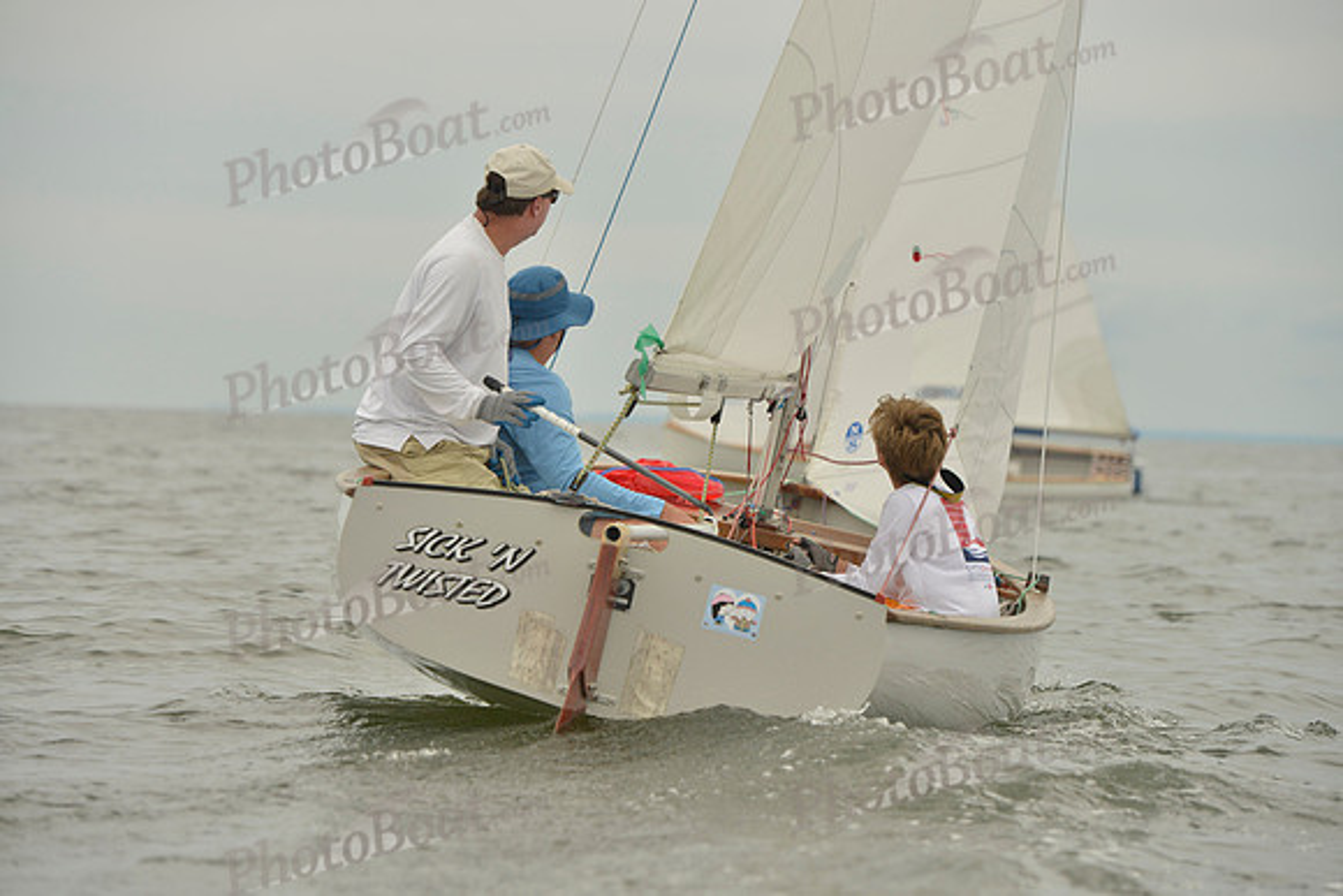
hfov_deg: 15.2
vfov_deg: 10.2
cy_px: 448
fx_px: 5037
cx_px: 672
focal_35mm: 135
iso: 400
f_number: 6.3
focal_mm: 135
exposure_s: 1/2500
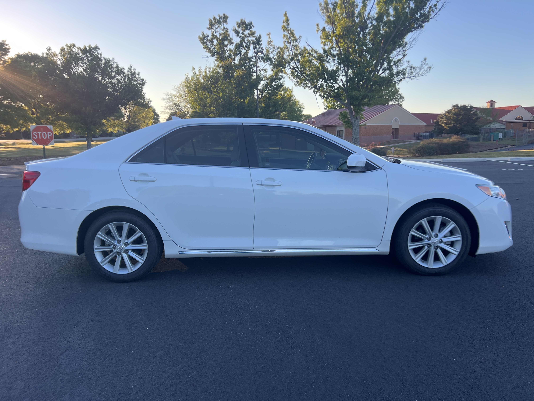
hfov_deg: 67.3
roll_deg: +1.4
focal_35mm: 26
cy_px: 200
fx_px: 401
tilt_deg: -9.3
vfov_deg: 53.1
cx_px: 267
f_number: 1.5
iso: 50
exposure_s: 1/808
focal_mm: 5.7
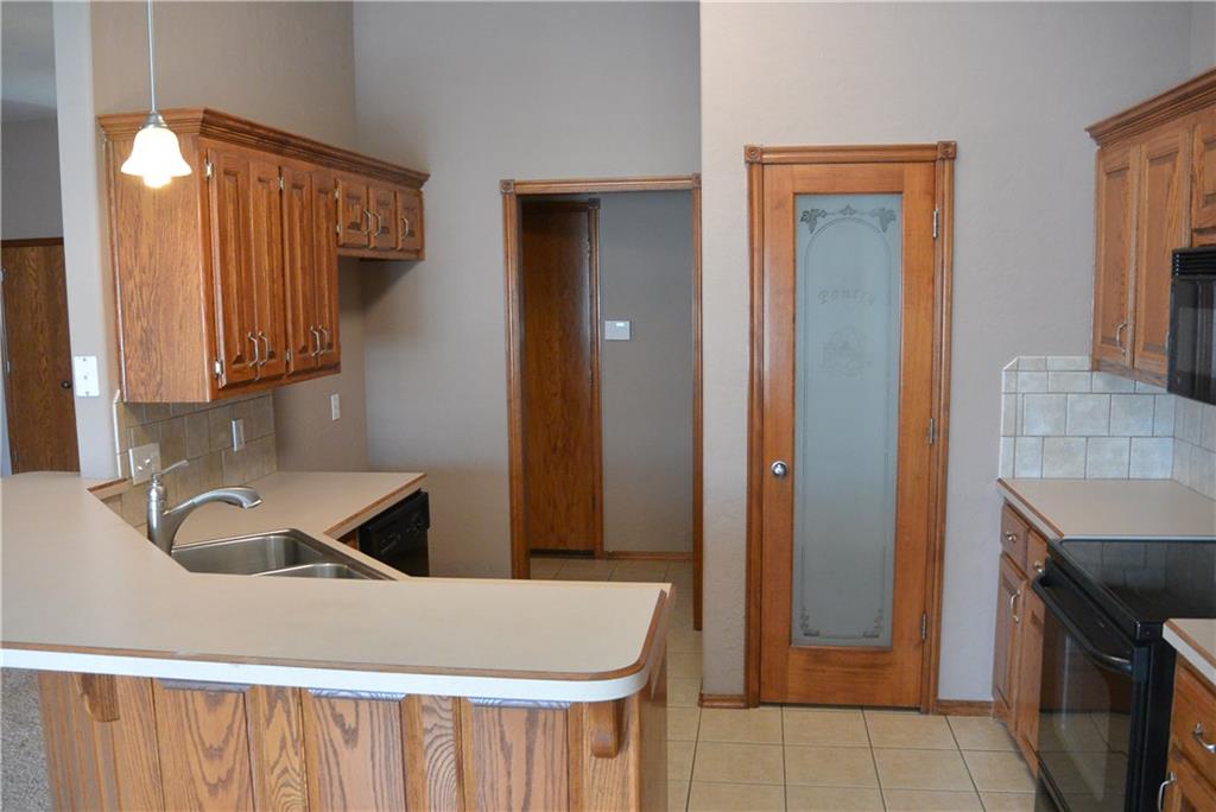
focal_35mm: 29
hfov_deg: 63.6
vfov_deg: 45.0
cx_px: 608
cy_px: 406
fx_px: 980
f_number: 3.5
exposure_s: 1/60
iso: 800
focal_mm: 11
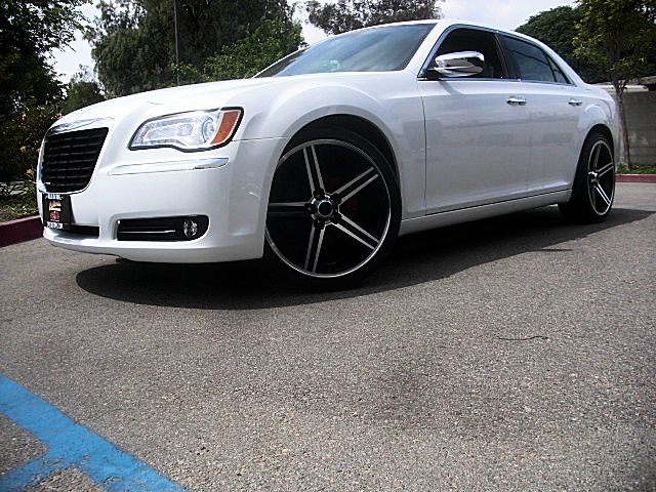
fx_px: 682
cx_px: 328
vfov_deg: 39.7
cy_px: 246
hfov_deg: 51.4
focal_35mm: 36
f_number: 2.8
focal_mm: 6.3
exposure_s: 1/1000
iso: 50
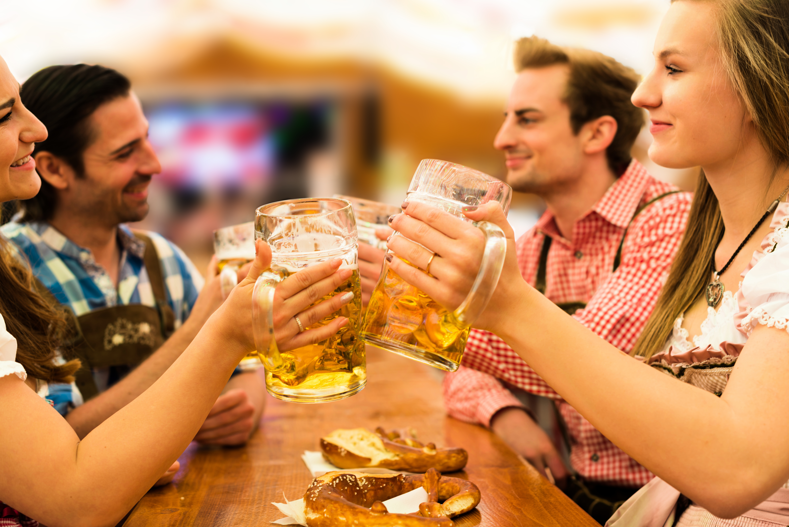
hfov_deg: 39.6
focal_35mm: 50
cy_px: 264
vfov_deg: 27.0
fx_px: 1096
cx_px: 394
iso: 64
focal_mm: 50
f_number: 3.5
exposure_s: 1/50
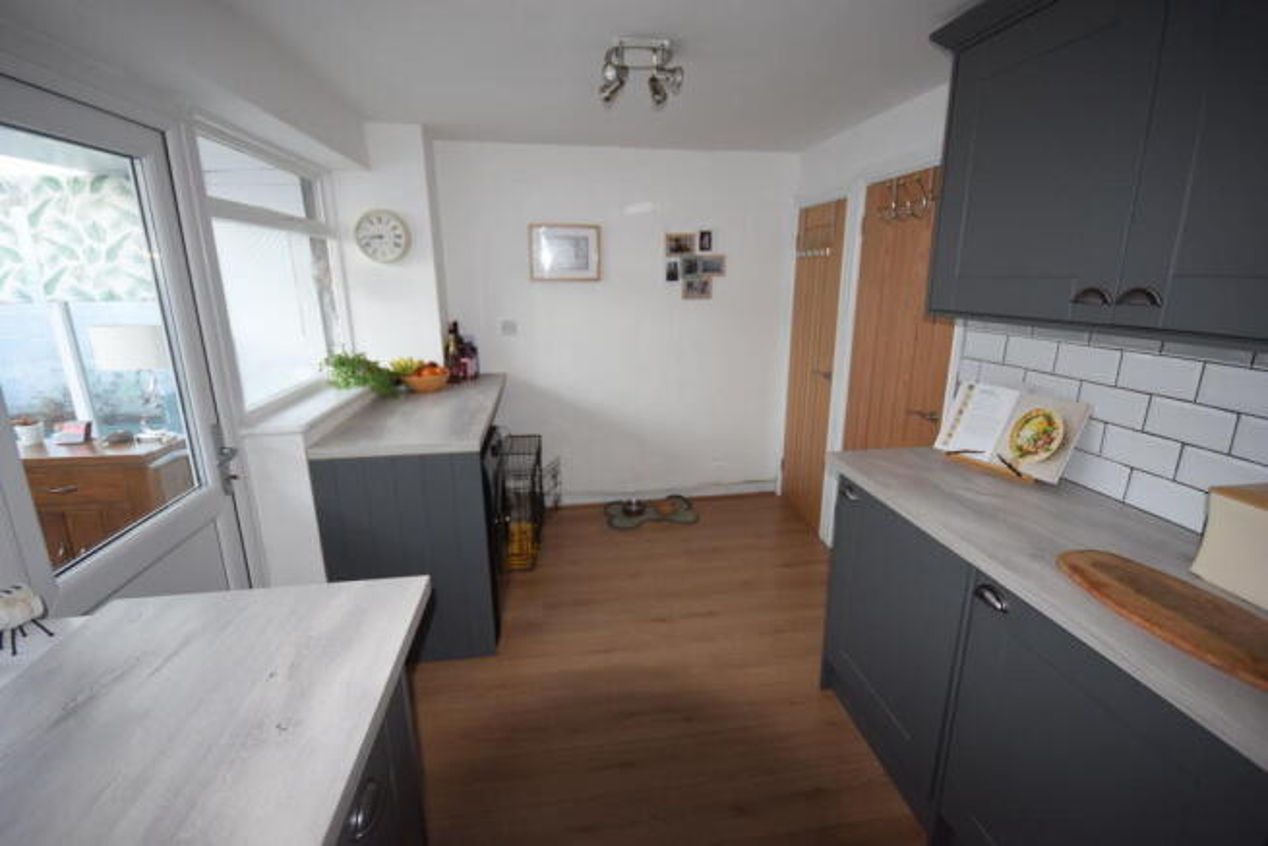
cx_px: 634
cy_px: 423
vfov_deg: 77.4
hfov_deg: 100.4
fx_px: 528
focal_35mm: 15
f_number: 4
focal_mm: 10
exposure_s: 1/60
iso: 1250
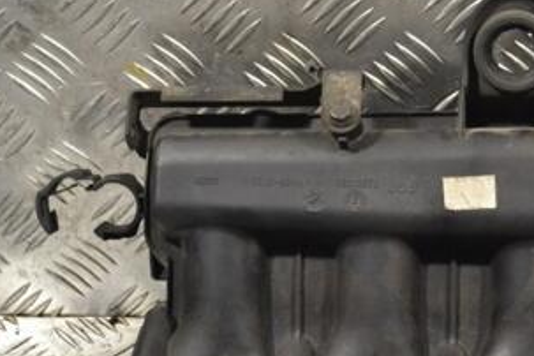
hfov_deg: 19.2
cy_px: 217
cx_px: 508
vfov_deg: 13.2
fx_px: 1542
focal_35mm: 104
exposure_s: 1/250
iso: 3200
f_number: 8
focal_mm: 35
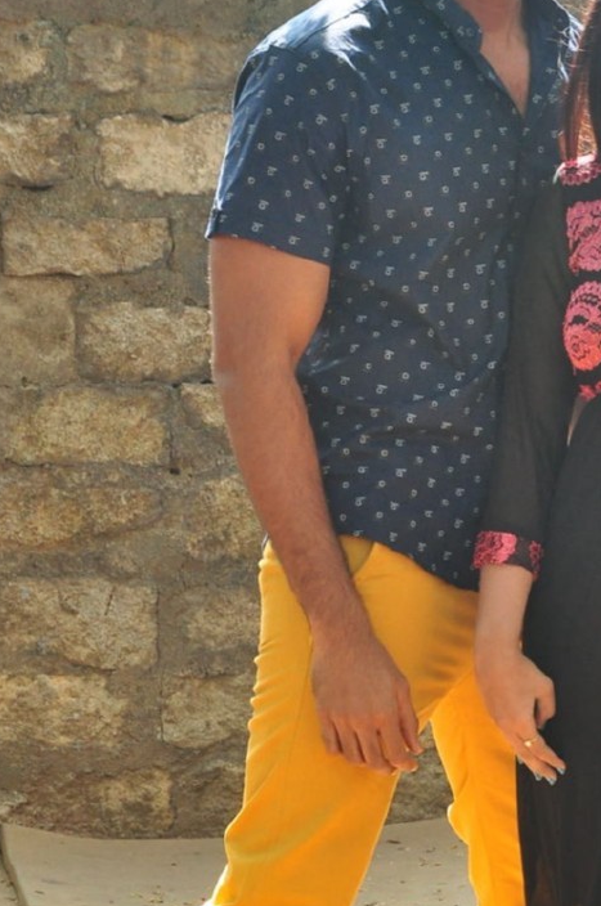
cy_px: 645
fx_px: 4196
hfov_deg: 8.2
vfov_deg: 12.3
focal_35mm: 167
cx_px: 557
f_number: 6.3
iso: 1000
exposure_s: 1/125
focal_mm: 52
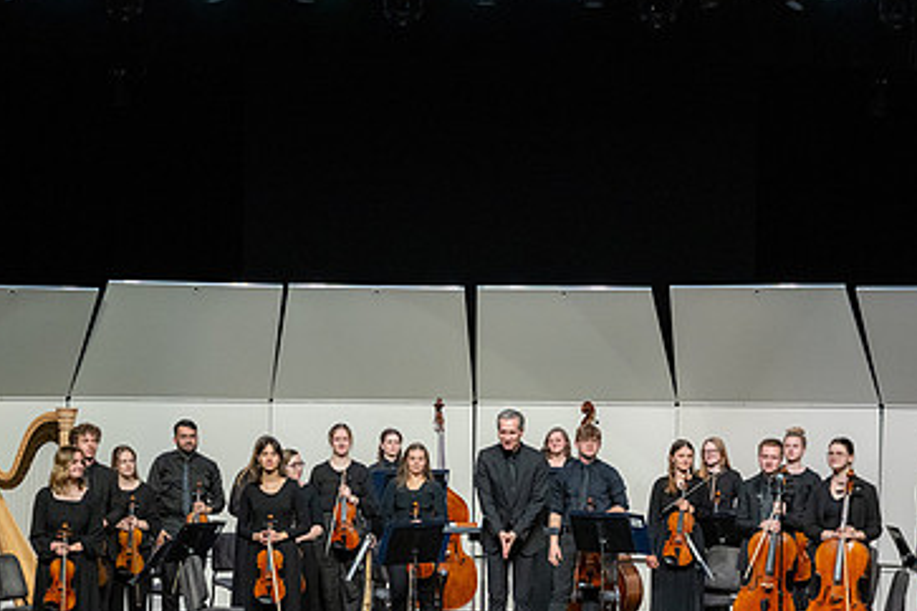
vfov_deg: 13.8
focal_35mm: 99
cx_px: 495
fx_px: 2522
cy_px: 471
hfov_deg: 20.6
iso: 2000
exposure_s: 1/320
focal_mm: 62
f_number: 4.5
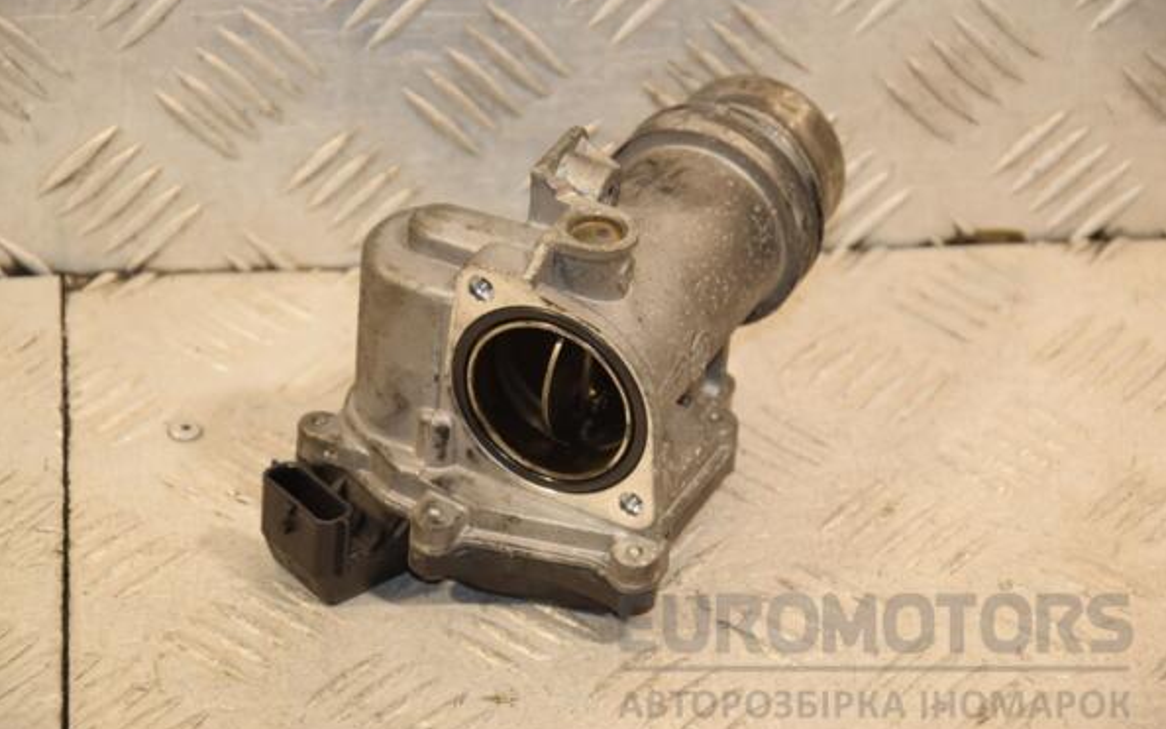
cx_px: 581
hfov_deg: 14.7
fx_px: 4512
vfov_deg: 9.2
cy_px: 362
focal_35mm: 142
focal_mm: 92
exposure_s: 1/200
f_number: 6.3
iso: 800
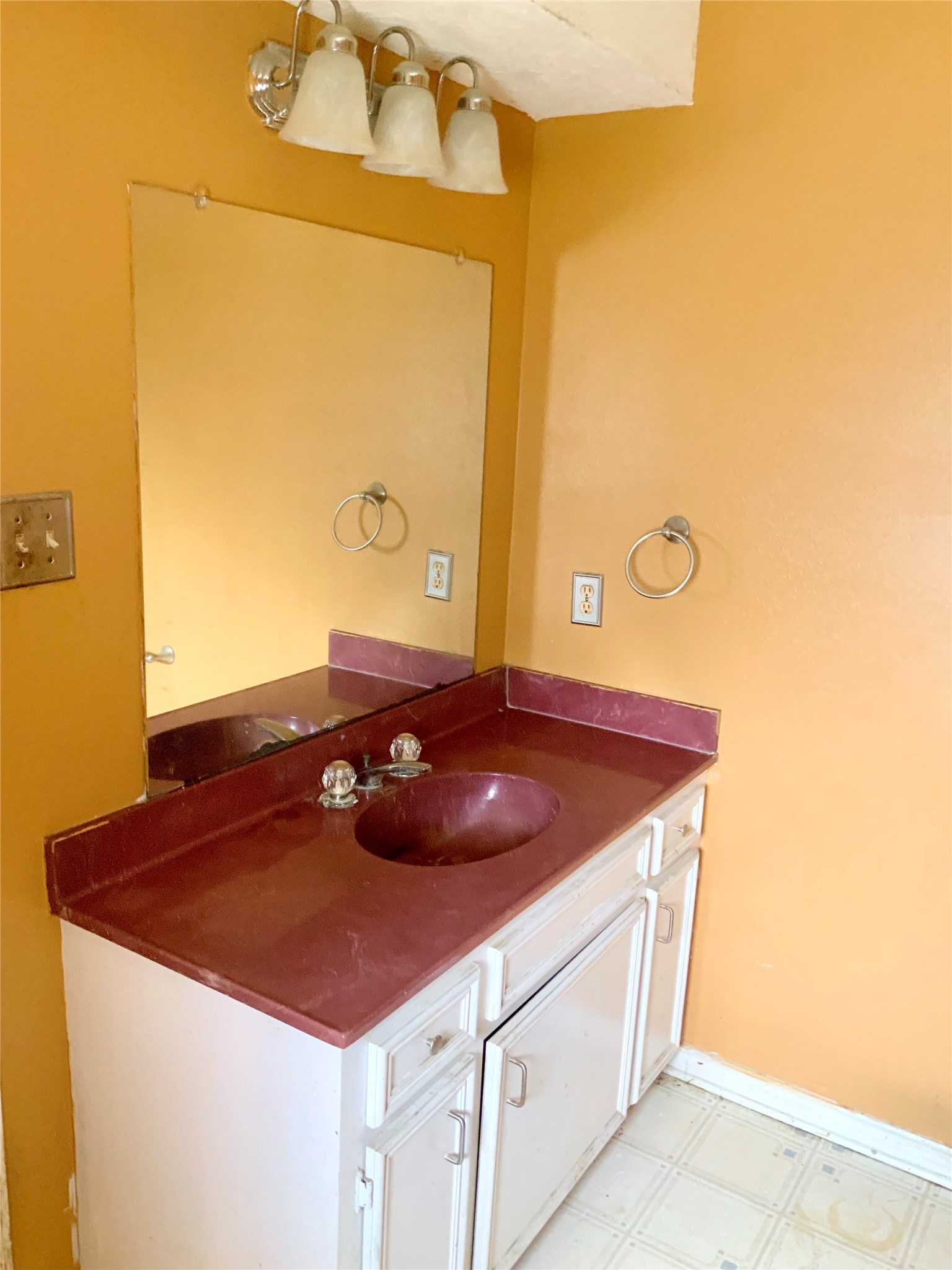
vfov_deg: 61.7
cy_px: 635
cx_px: 476
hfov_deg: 48.2
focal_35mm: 29
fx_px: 1063
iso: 200
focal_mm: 3
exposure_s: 1/60
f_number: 1.8
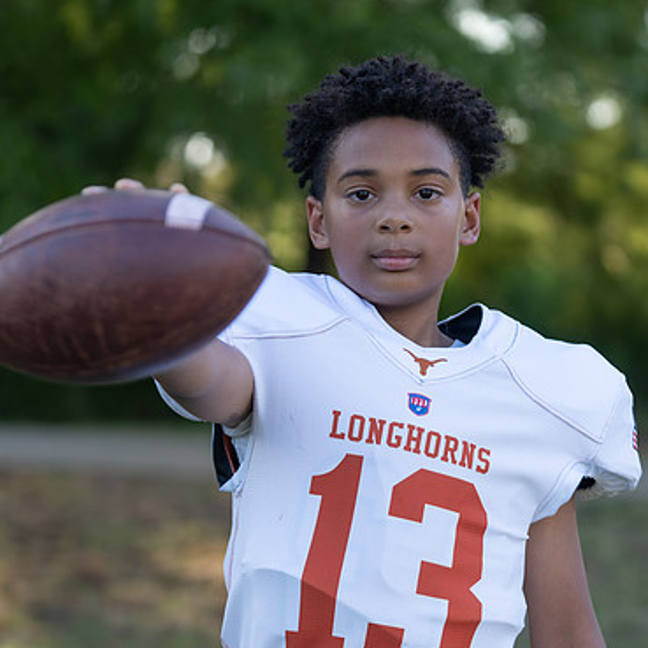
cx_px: 388
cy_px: 356
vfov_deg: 14.4
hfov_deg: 14.4
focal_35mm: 121
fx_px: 2563
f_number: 2.8
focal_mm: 79
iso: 125
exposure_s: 1/400
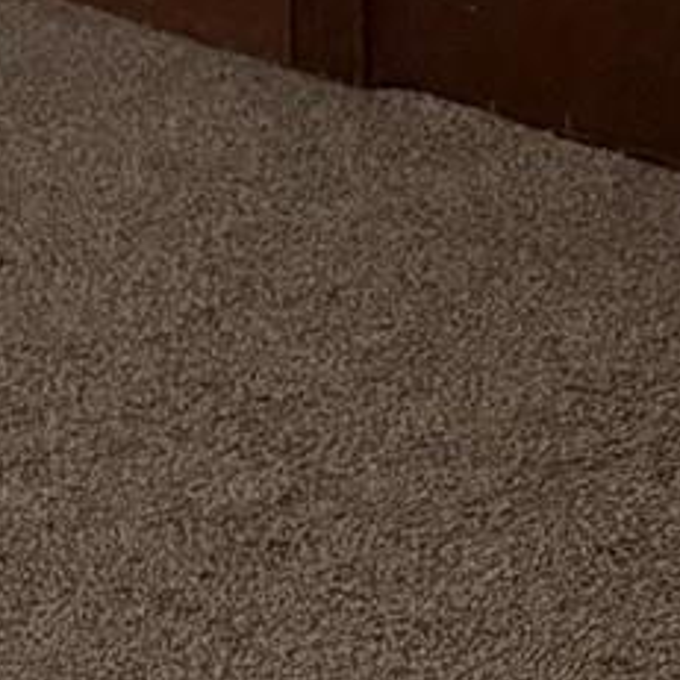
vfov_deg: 8.4
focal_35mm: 188
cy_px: -1007
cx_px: -1272
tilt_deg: -1.1
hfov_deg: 8.1
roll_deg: +1.3
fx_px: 4178
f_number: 1.78
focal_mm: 6.76
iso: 640
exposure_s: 1/60
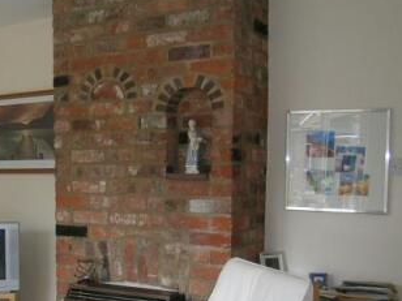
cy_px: 226
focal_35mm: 53
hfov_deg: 35.4
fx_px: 615
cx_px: 100
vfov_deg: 27.2
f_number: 2.8
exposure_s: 1/30
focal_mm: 5.8
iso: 50
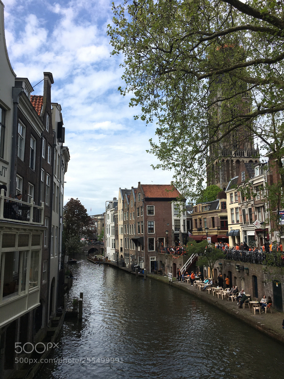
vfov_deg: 61.7
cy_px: 190
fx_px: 317
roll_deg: +0.6
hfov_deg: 48.2
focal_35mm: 29
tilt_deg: +8.8
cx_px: 142
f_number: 2.2
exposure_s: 1/1637
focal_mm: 4.15
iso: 25
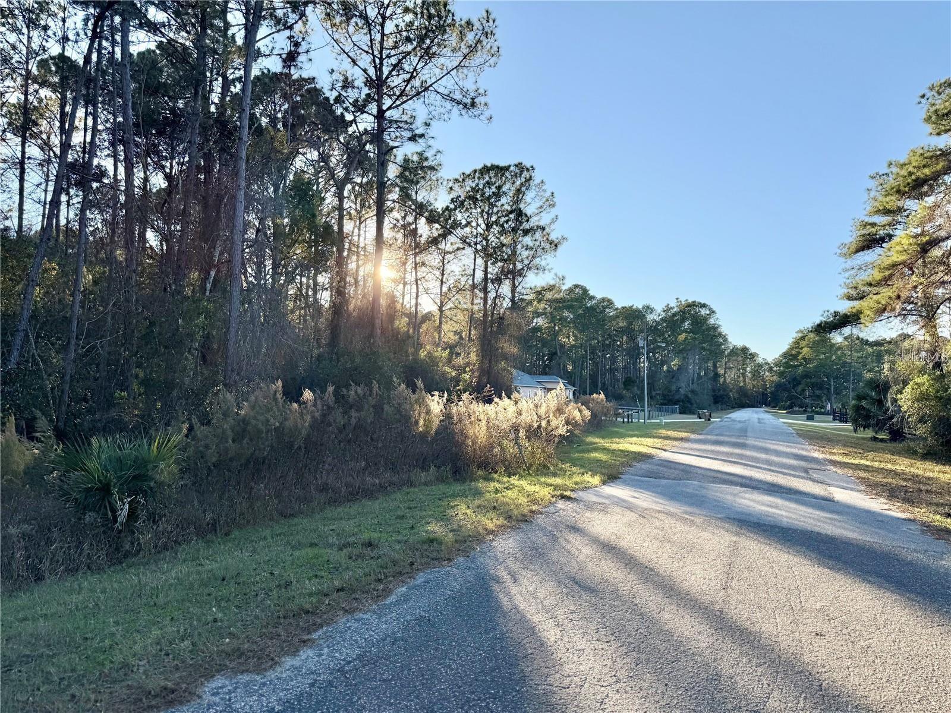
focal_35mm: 24
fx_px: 659
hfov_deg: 71.6
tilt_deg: +5.1
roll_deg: -2.4
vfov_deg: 56.8
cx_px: 476
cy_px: 356
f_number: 1.78
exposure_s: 1/2907
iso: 80
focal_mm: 6.76
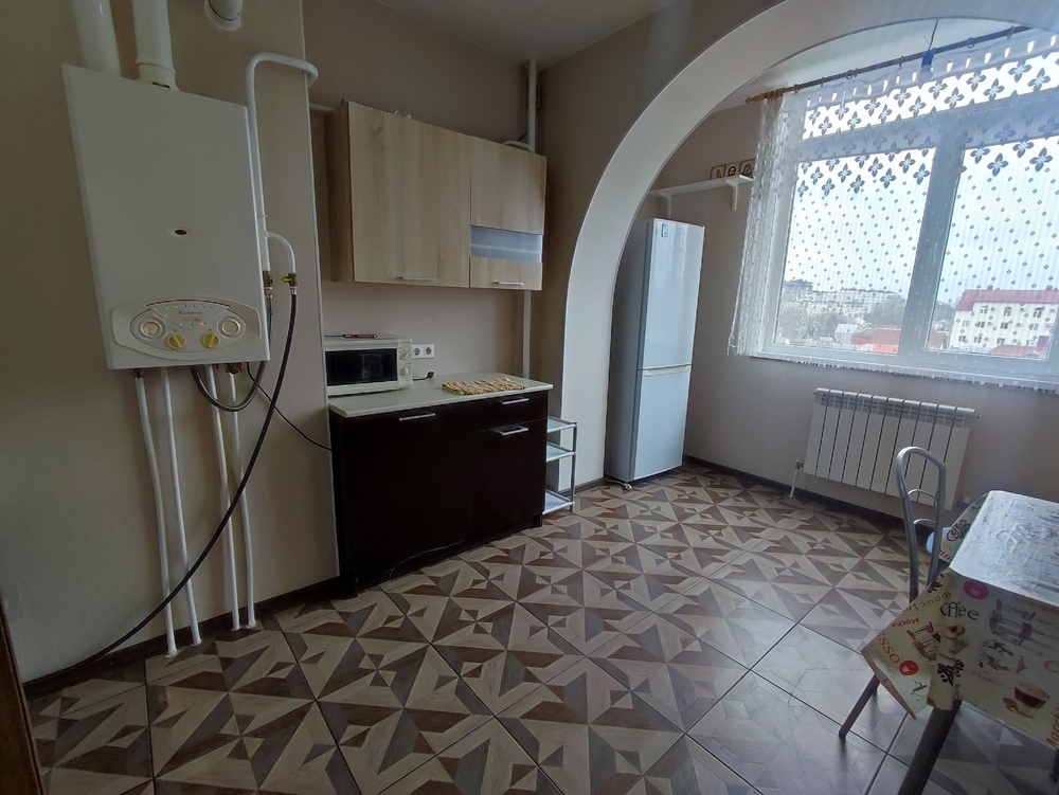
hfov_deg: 94.5
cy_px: 398
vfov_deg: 78.2
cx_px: 530
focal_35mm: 16
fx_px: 490
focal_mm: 1.65
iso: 190
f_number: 2.2
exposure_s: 1/100
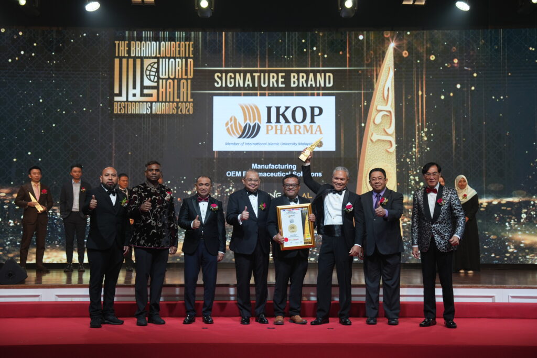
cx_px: 268
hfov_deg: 40.3
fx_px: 731
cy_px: 179
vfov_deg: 27.5
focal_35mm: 49
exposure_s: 1/160
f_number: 4
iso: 800
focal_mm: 49
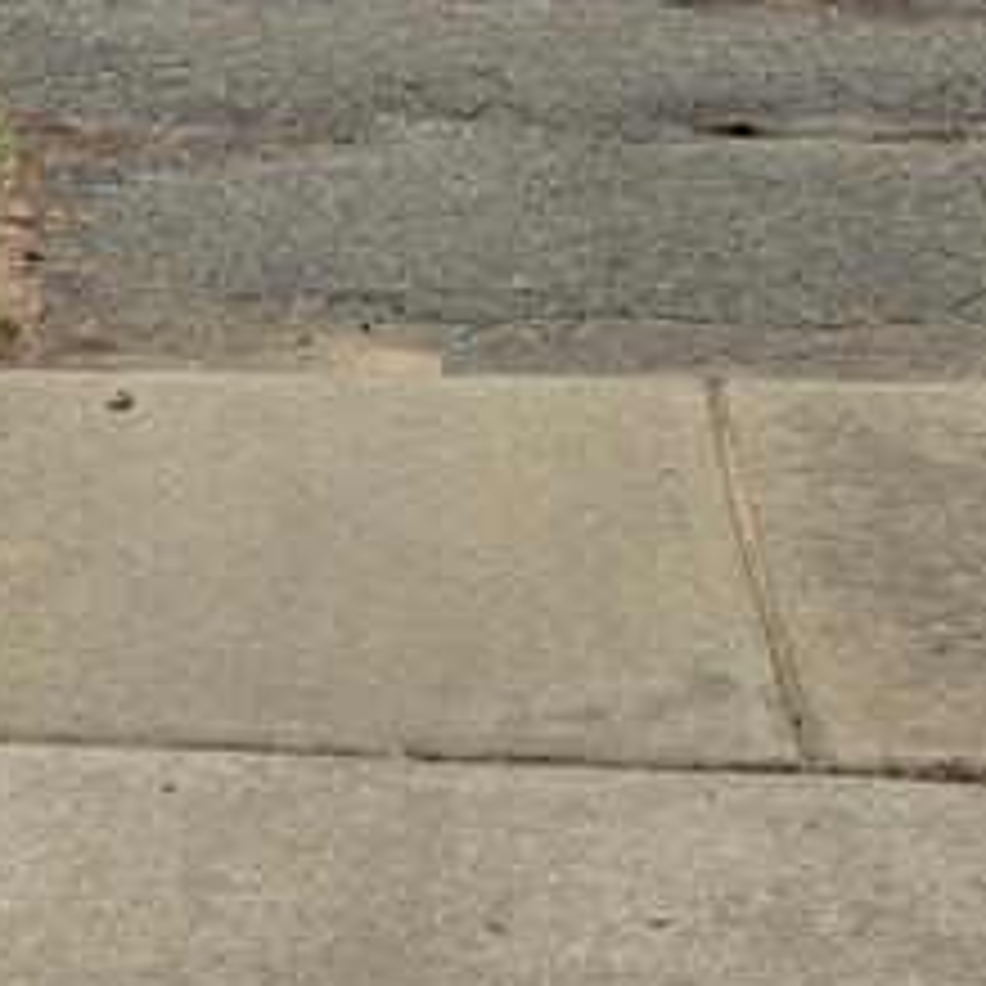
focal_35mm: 95
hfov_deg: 17.8
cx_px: -27
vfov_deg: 16.0
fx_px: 3061
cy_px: -684
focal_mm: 6.3
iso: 12
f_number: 1.7
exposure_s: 1/976
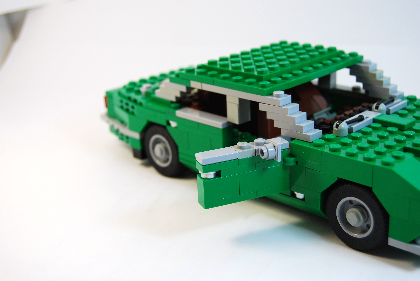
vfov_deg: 25.8
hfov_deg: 37.8
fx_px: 613
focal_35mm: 52
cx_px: 210
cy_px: 140
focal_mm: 35
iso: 200
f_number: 5.6
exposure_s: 1/125
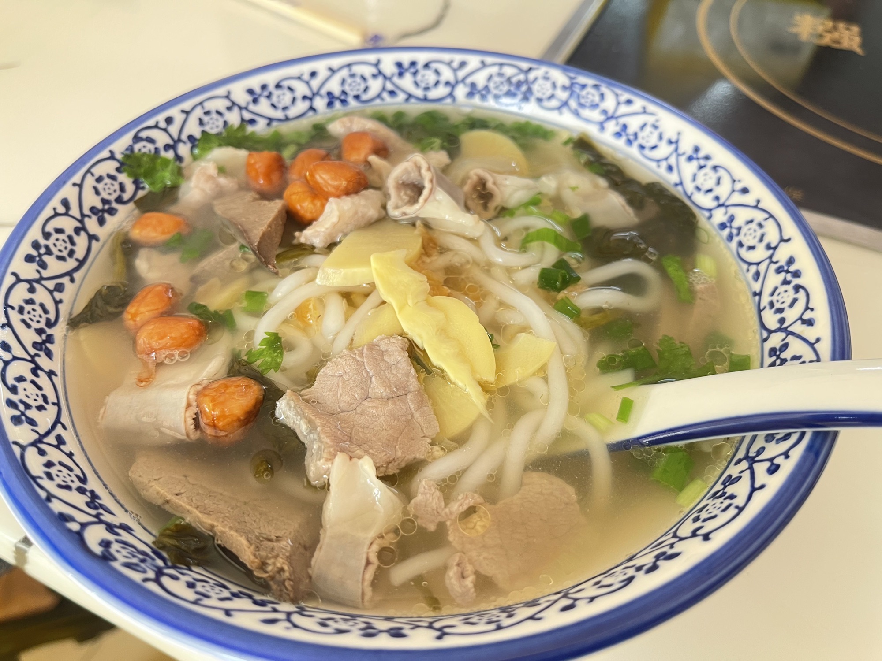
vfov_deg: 53.1
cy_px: 330
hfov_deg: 67.3
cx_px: 441
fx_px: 662
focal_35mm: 26
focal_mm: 5.1
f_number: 1.6
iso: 125
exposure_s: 1/76
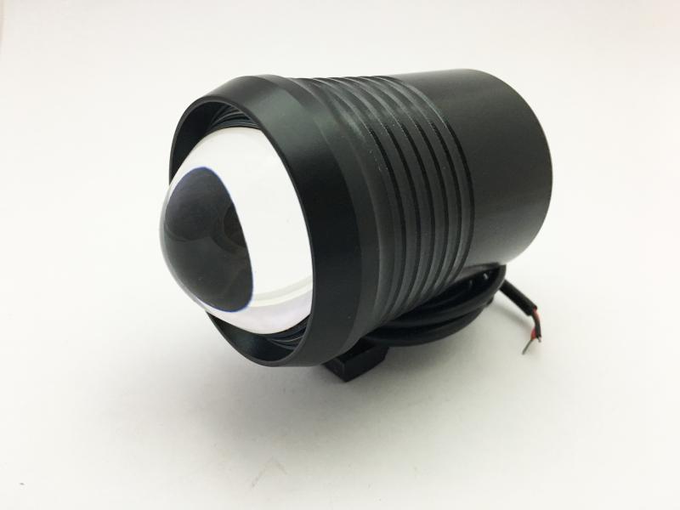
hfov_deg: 61.7
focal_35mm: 29
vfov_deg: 48.2
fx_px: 570
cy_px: 255
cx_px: 340
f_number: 2.2
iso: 160
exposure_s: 1/30
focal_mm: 4.15
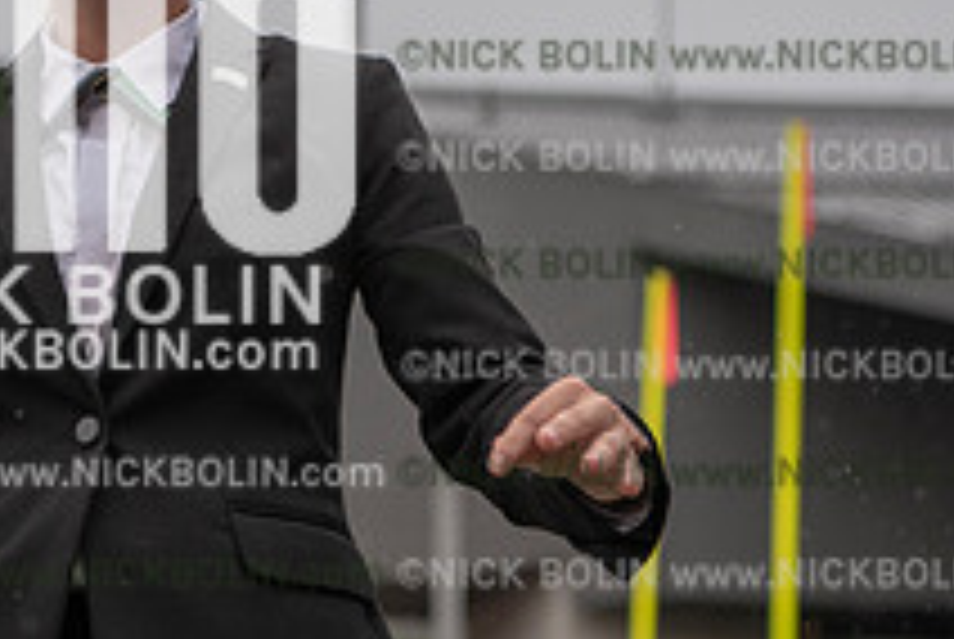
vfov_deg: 8.4
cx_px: 36
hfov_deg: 12.4
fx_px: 4352
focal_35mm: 164
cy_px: 160
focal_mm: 60
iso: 250
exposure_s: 1/1250
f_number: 3.5
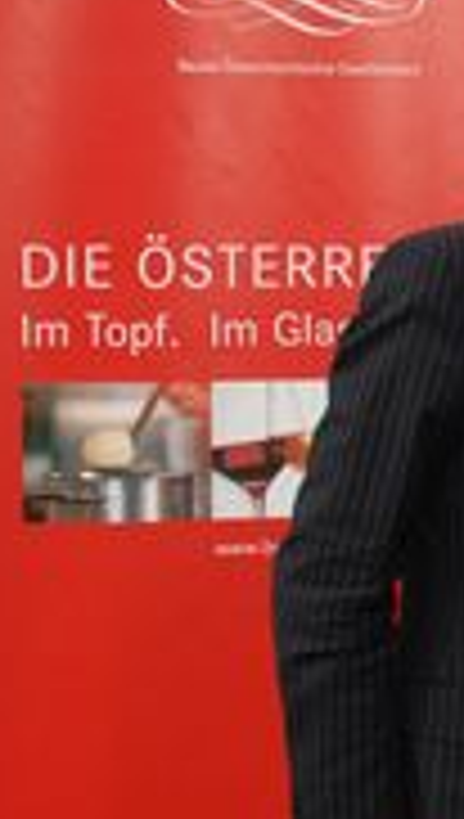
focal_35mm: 106
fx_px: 2308
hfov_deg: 10.3
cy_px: 200
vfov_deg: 20.0
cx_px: 1023
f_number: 5.6
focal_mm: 24
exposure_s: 1/180
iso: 100
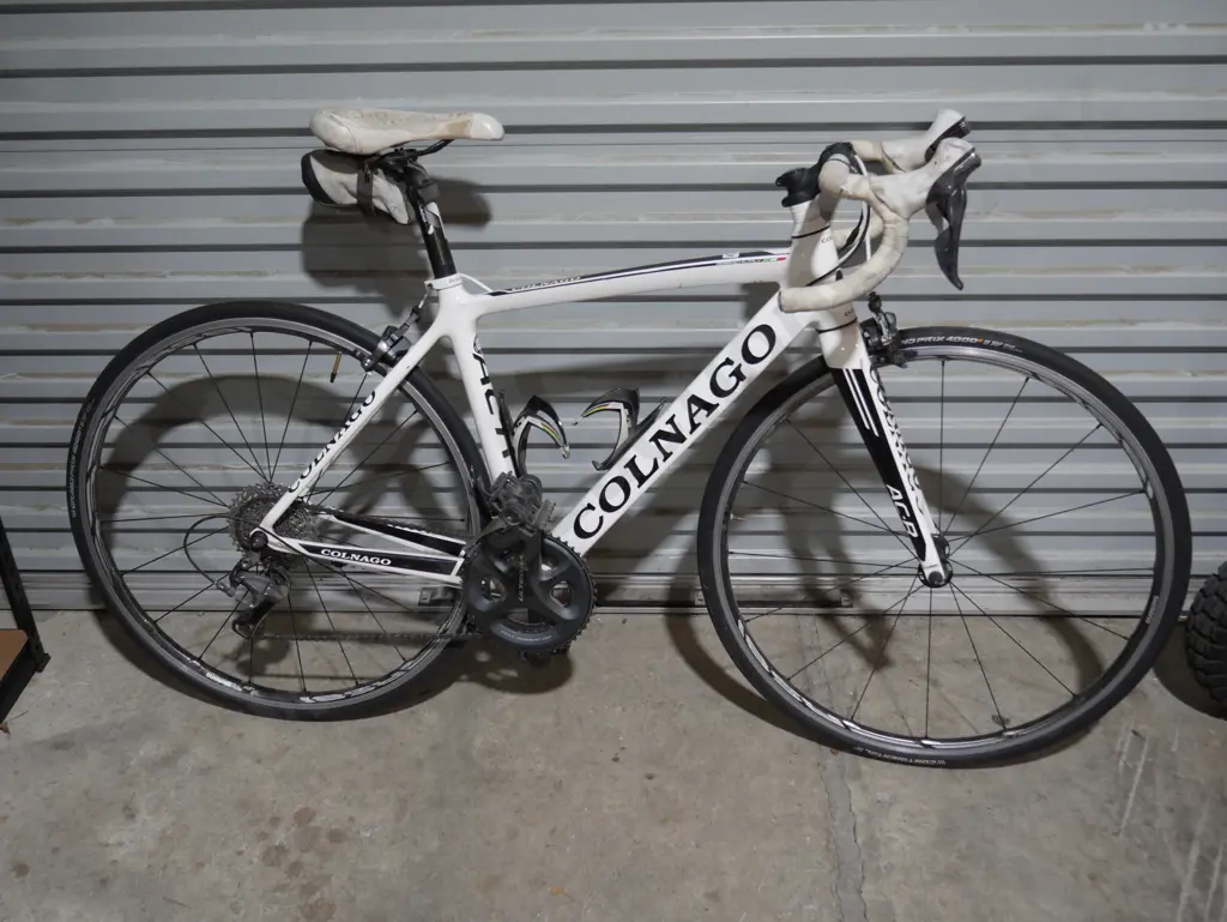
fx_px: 1206
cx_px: 614
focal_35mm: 34
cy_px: 461
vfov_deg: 41.8
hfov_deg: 53.9
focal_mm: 17
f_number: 4
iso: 320
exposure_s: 1/60
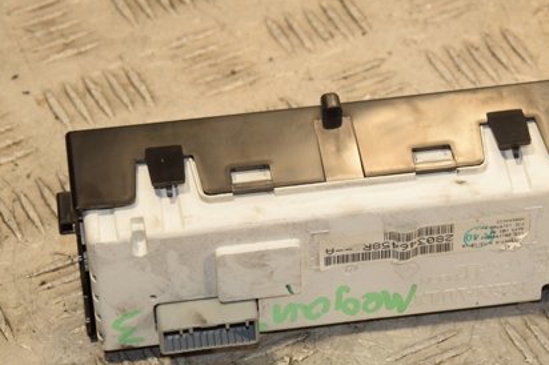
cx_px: 352
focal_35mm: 175
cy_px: 214
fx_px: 2663
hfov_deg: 11.8
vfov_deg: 7.8
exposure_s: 1/200
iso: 800
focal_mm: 75
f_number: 8
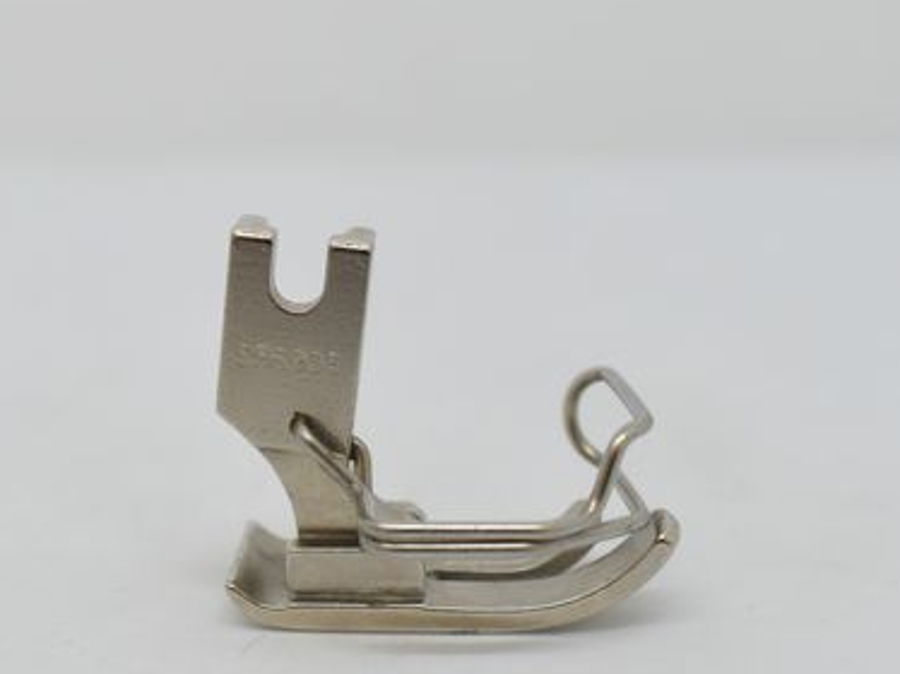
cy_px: 428
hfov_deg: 37.5
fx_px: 1325
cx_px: 426
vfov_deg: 28.4
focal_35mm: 51
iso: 400
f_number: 5.6
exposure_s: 1/250
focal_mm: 22
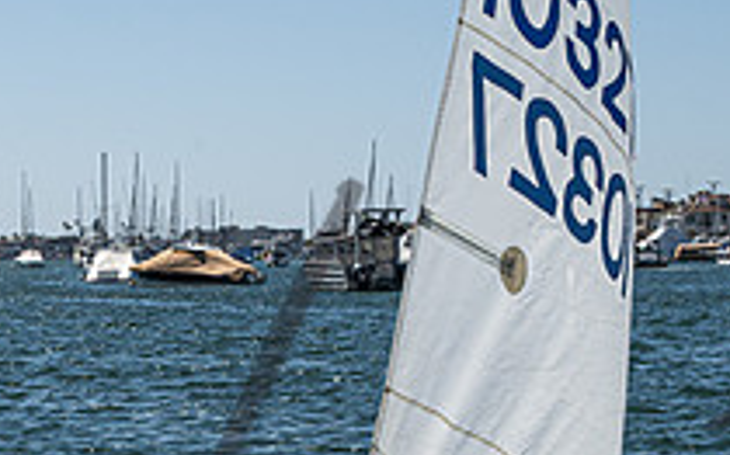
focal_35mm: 129
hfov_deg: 16.2
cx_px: 276
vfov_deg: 10.0
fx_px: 2565
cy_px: 551
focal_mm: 33.5
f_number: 16
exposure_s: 1/640
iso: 250
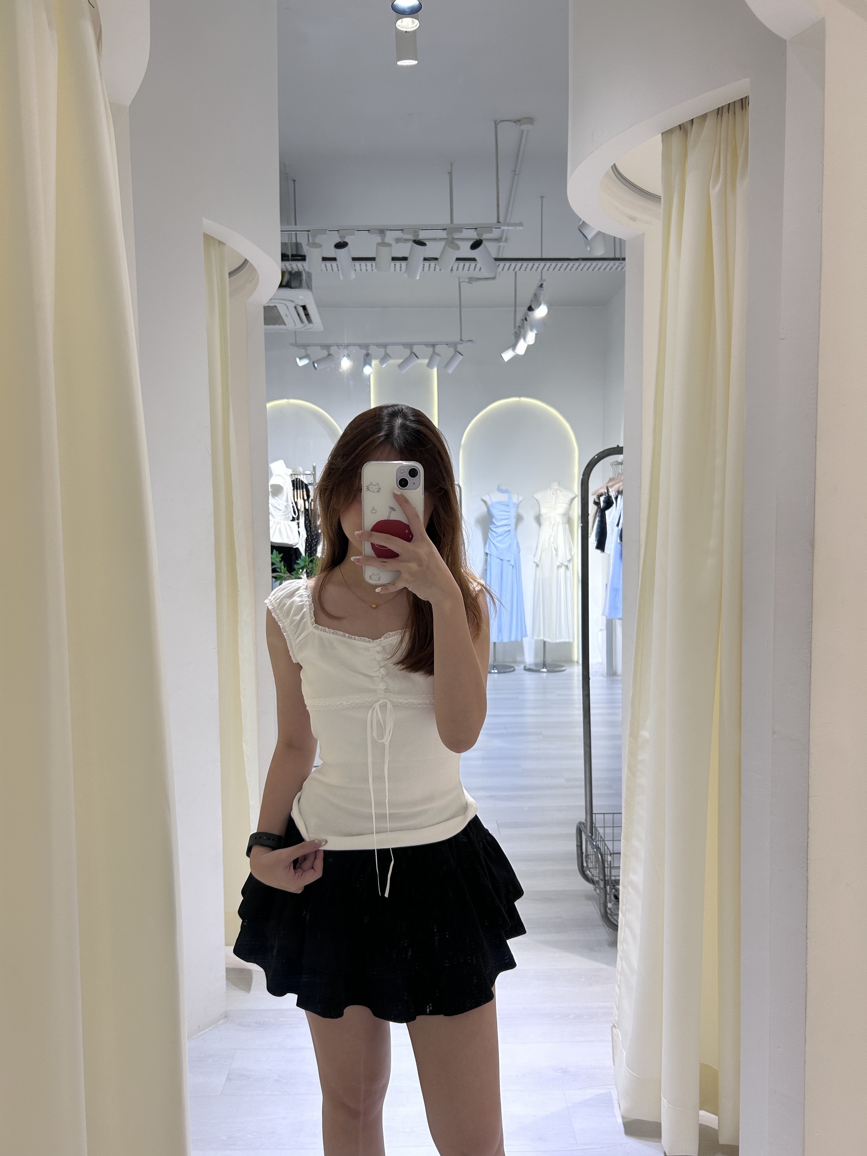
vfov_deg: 67.3
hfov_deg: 53.1
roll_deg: +0.1
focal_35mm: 26
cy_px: 578
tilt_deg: -9.4
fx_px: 868
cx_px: 434
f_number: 1.5
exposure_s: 1/136
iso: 32
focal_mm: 5.7
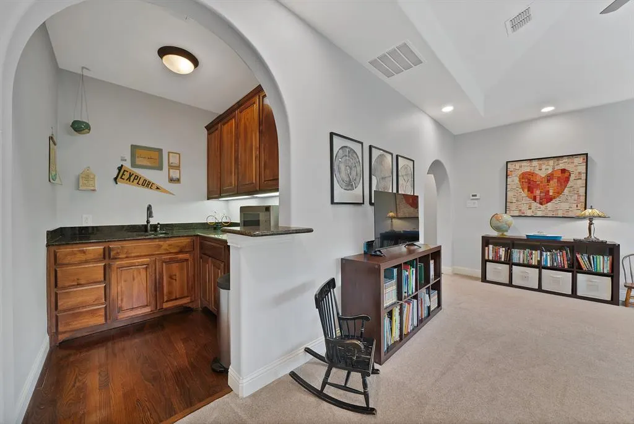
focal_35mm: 12
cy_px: 212
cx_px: 317
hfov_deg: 112.6
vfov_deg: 90.1
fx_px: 211
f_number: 9
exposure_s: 1/1.25
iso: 640
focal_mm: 12
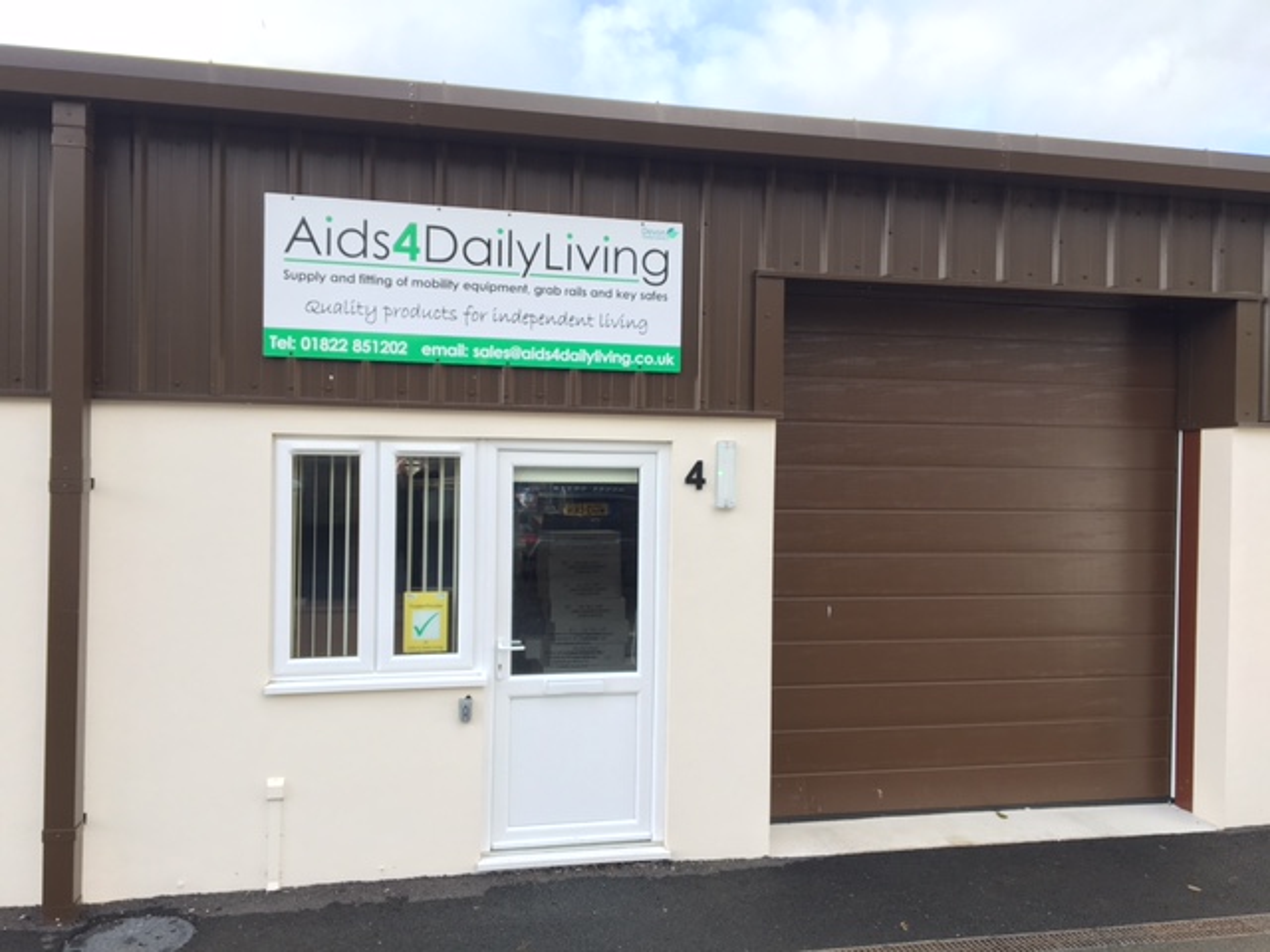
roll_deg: -1.1
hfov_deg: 61.7
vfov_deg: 48.2
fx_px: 1064
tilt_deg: -0.5
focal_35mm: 29
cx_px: 635
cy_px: 476
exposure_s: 1/220
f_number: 2.2
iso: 25
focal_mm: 4.15
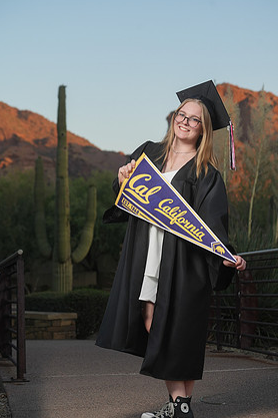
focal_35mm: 83
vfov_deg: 24.5
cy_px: 203
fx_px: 961
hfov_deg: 16.5
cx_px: 148
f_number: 5.6
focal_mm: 77
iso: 320
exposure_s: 1/250
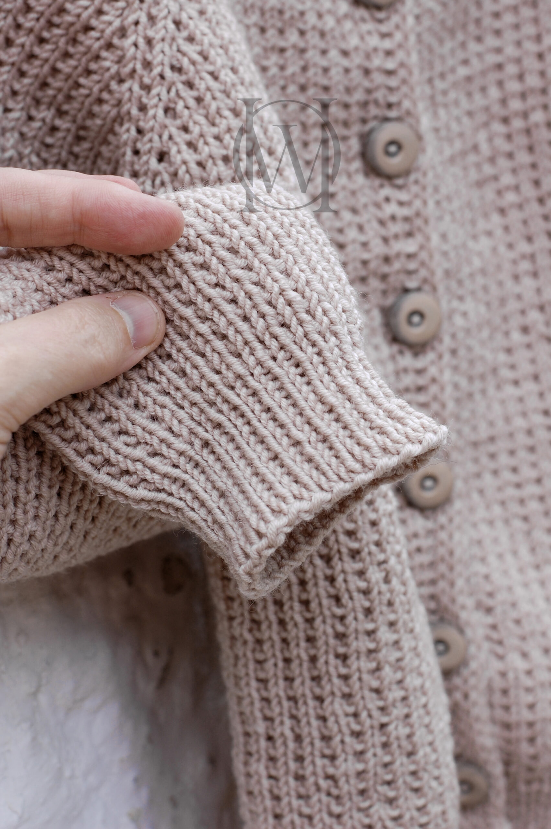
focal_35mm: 75
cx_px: 276
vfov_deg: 27.0
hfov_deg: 18.1
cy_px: 414
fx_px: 1725
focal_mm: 50
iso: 200
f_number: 6.3
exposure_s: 1/160
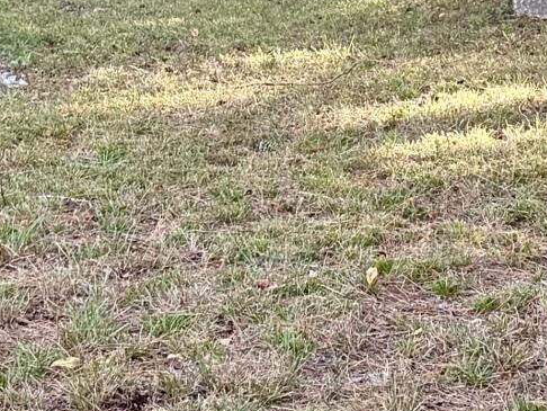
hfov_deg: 13.3
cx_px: 410
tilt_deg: +0.2
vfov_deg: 9.5
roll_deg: -0.8
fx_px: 2340
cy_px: -342
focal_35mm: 148
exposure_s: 1/234
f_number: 1.78
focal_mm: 6.76
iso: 200
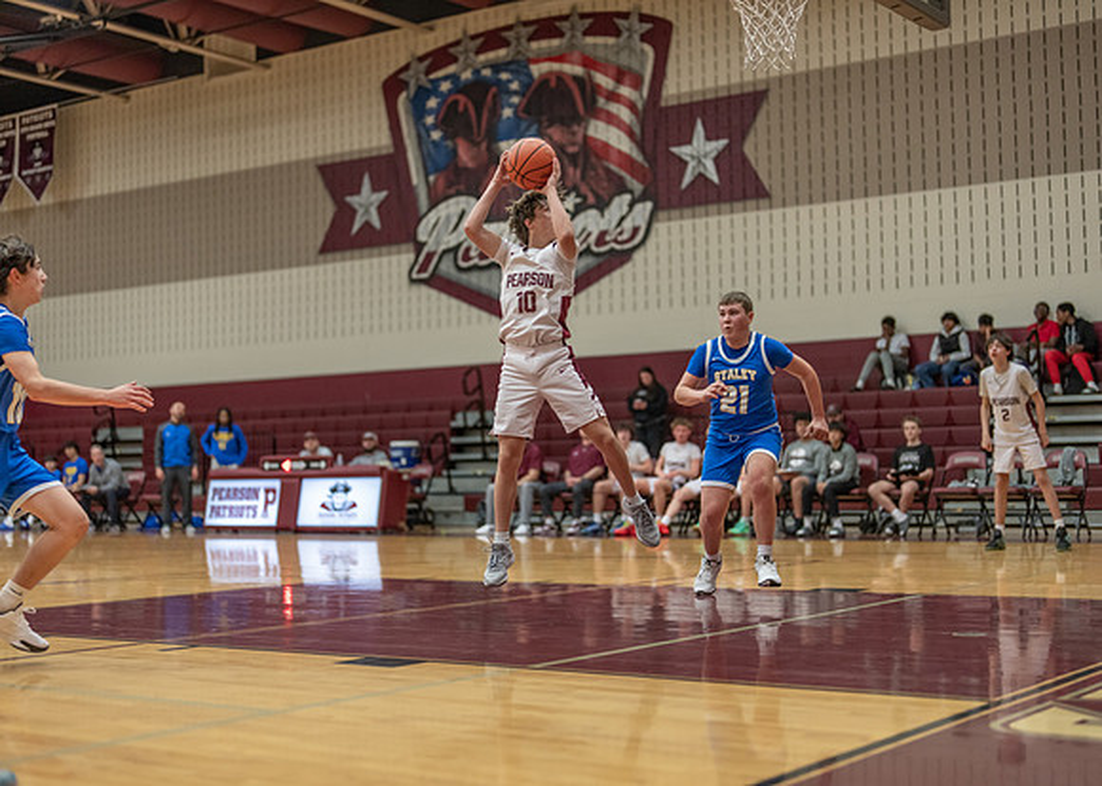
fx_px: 1639
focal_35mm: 52
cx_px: 551
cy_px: 393
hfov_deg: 37.2
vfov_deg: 27.0
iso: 1000
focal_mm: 50
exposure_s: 1/1000
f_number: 1.2
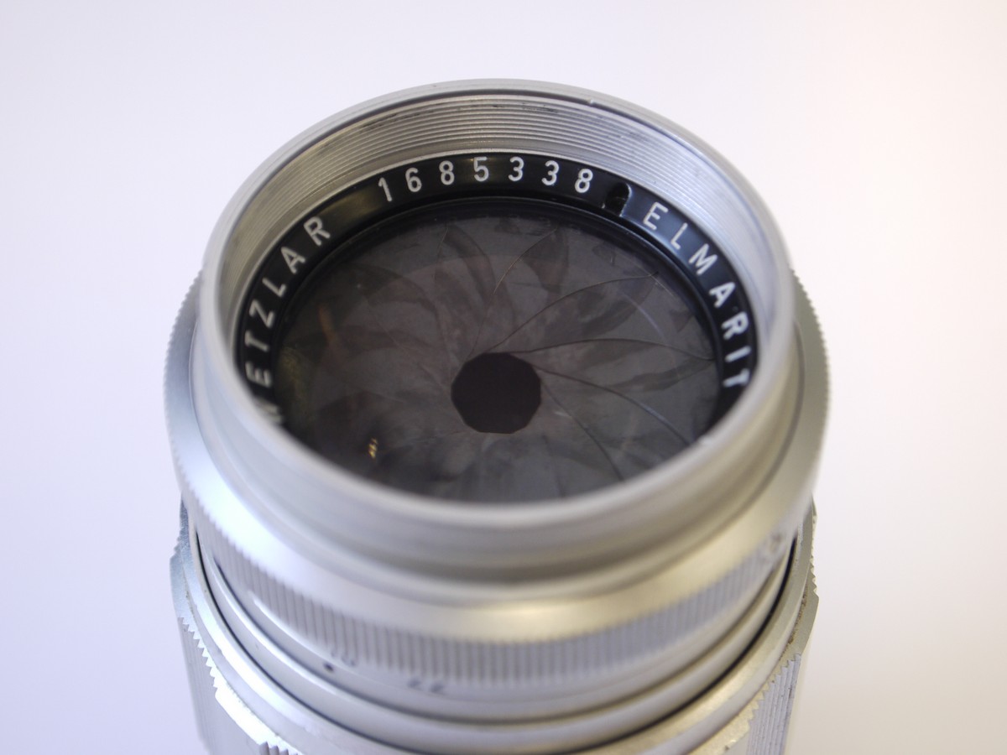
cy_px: 378
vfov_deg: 17.6
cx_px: 504
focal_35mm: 84
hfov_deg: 23.3
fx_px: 2444
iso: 400
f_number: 5.6
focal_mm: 42
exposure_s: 1/30
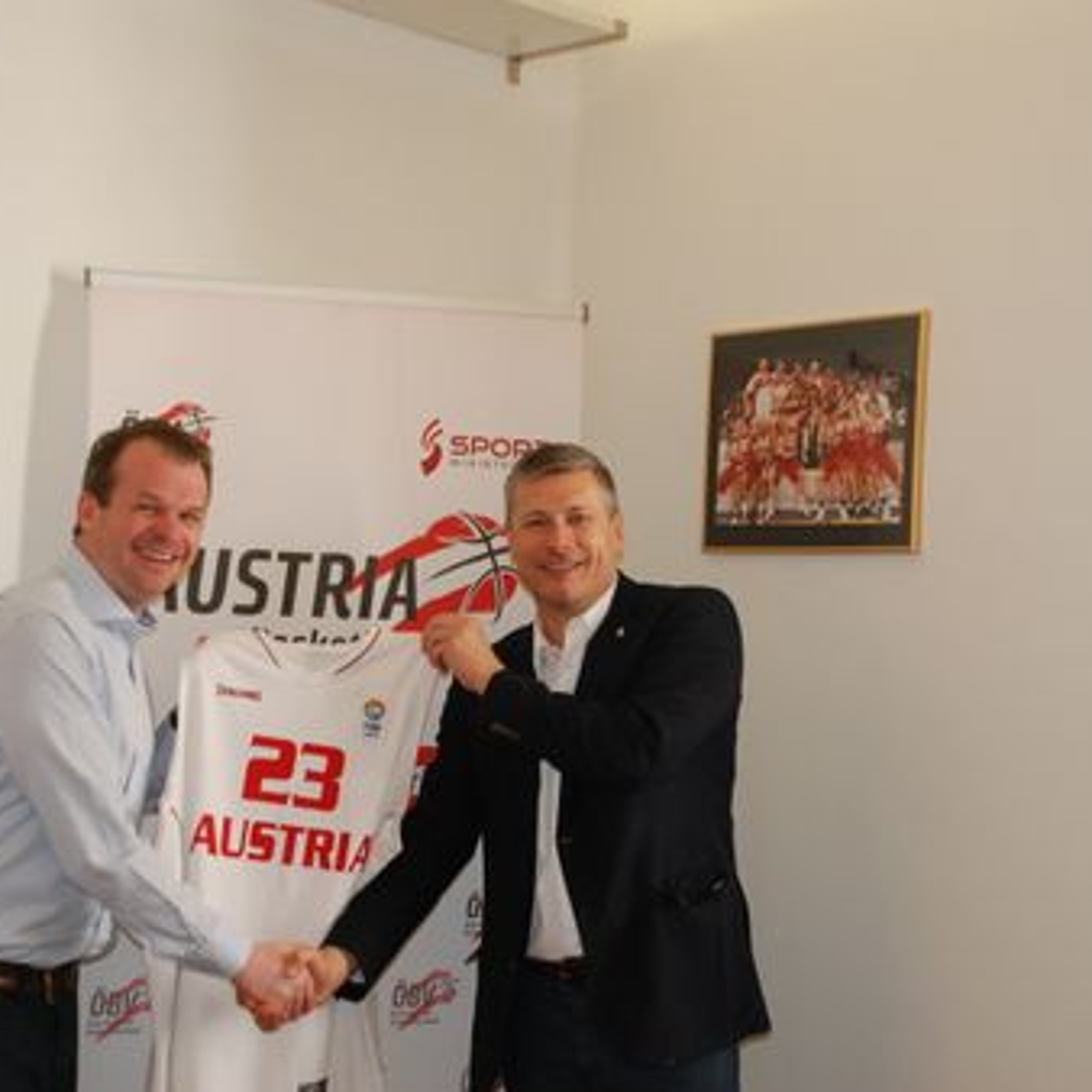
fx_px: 2213
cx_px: 520
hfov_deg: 27.7
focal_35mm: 62
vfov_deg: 27.7
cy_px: 552
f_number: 4.5
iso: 640
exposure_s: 1/60
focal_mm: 32
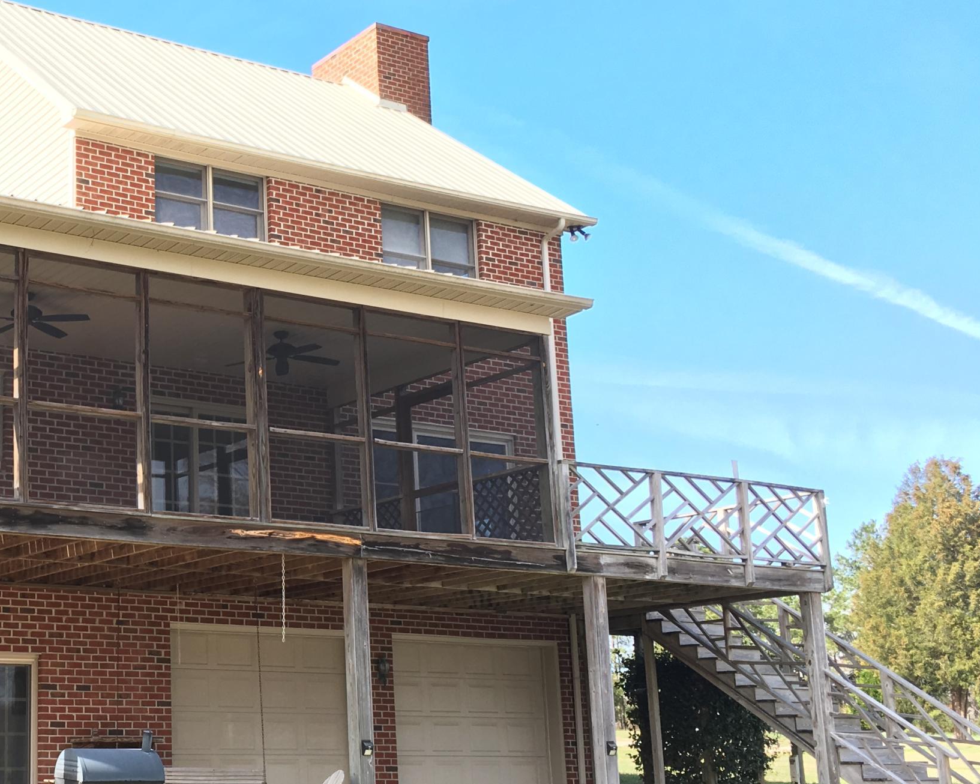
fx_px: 1508
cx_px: 83
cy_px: 445
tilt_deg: +10.8
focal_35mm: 52
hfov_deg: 33.9
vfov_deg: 29.1
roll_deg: +0.9
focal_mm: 4.15
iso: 25
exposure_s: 1/293
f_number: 2.2
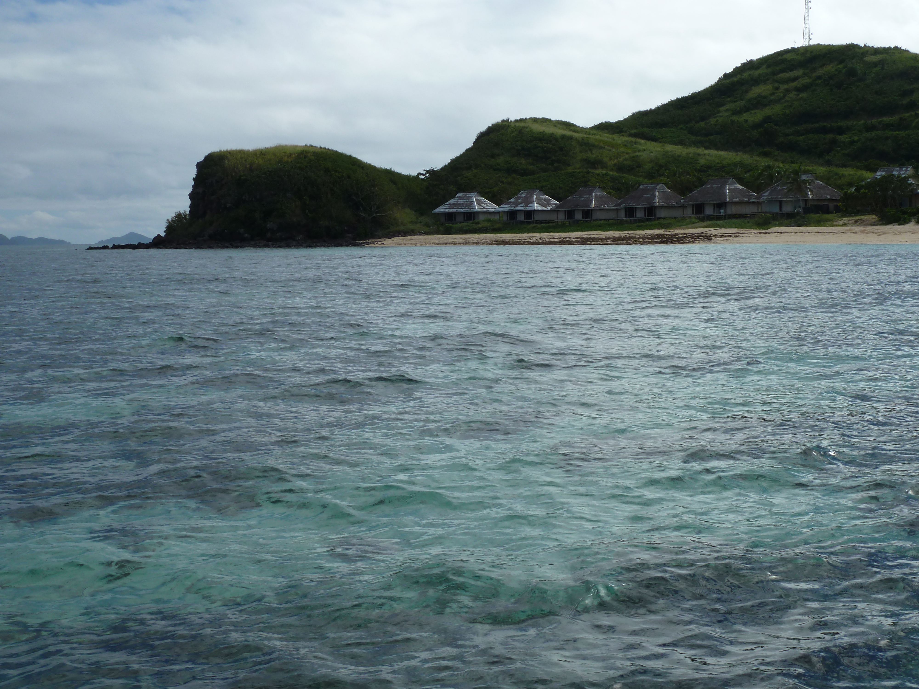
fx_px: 1274
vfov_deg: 30.3
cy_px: 344
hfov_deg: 39.7
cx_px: 460
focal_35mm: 48
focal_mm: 7.9
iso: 80
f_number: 5.6
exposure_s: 1/640
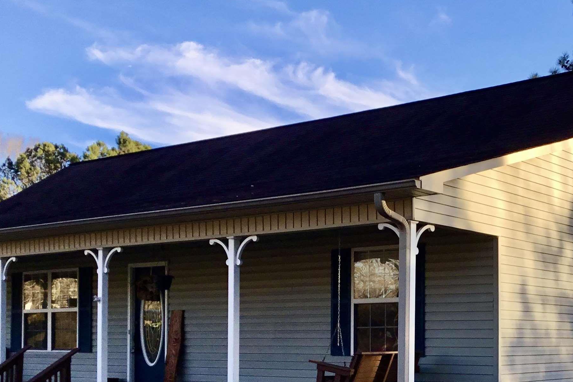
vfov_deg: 24.1
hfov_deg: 35.2
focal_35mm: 55
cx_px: 450
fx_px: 875
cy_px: 328
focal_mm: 3.3
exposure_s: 1/405
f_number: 2.4
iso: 25
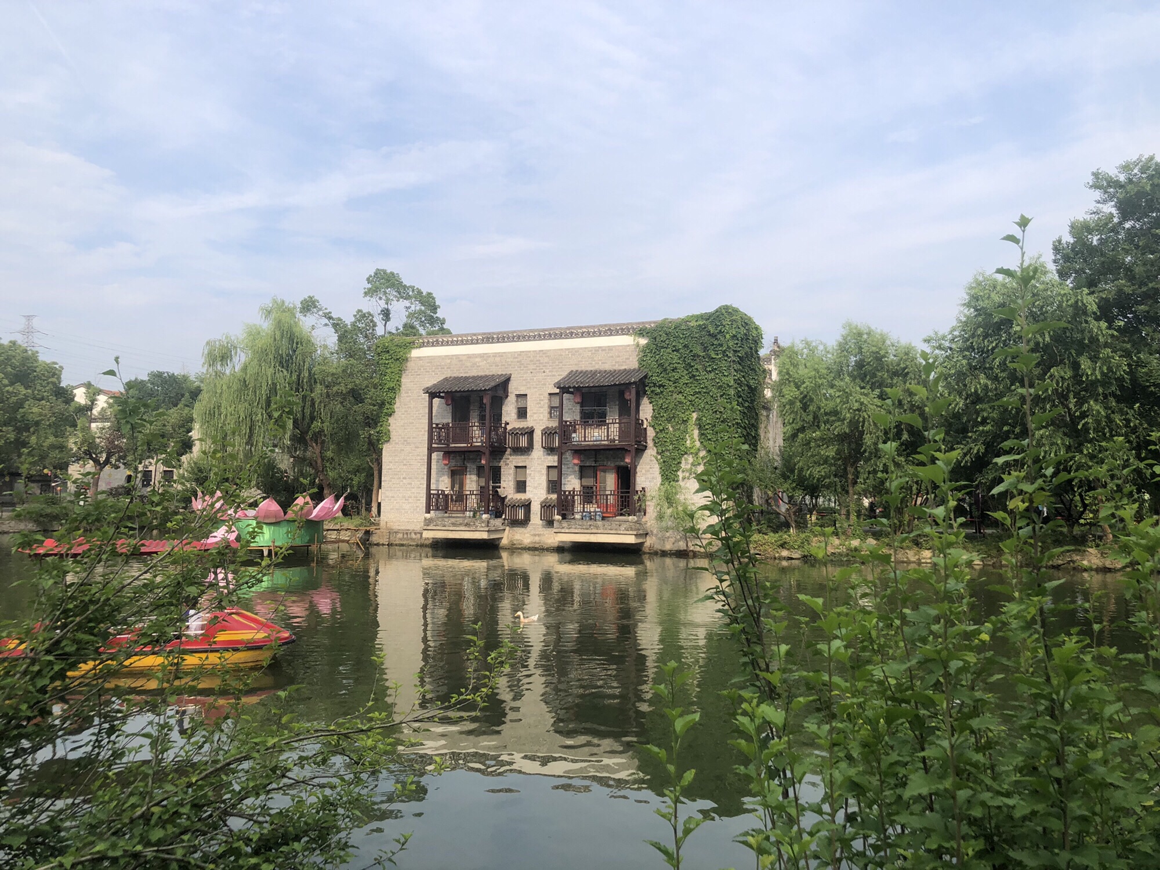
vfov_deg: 49.7
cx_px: 580
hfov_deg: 63.4
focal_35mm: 28
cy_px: 435
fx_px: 938
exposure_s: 1/1412
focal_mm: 3.99
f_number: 1.8
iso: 20
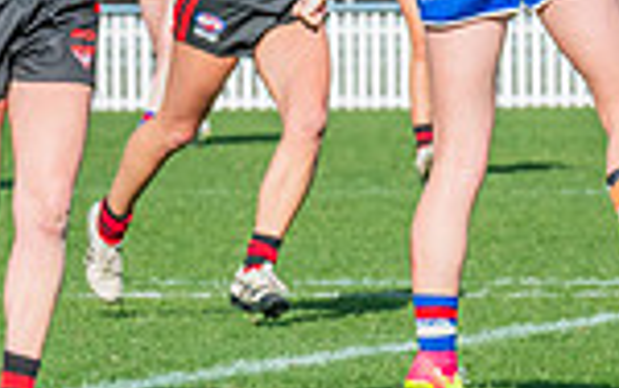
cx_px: 74
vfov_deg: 1.6
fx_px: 14114
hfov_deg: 2.5
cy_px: -130
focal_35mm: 836
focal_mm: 210
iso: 800
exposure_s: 1/1250
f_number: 13
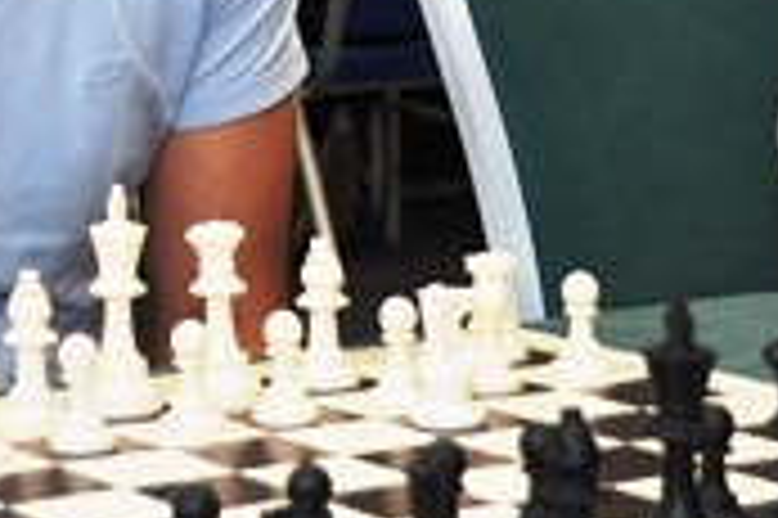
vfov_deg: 9.2
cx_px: -2
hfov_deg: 14.0
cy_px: -243
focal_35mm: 145
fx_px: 3131
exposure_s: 1/80
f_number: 4.5
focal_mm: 30
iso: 400
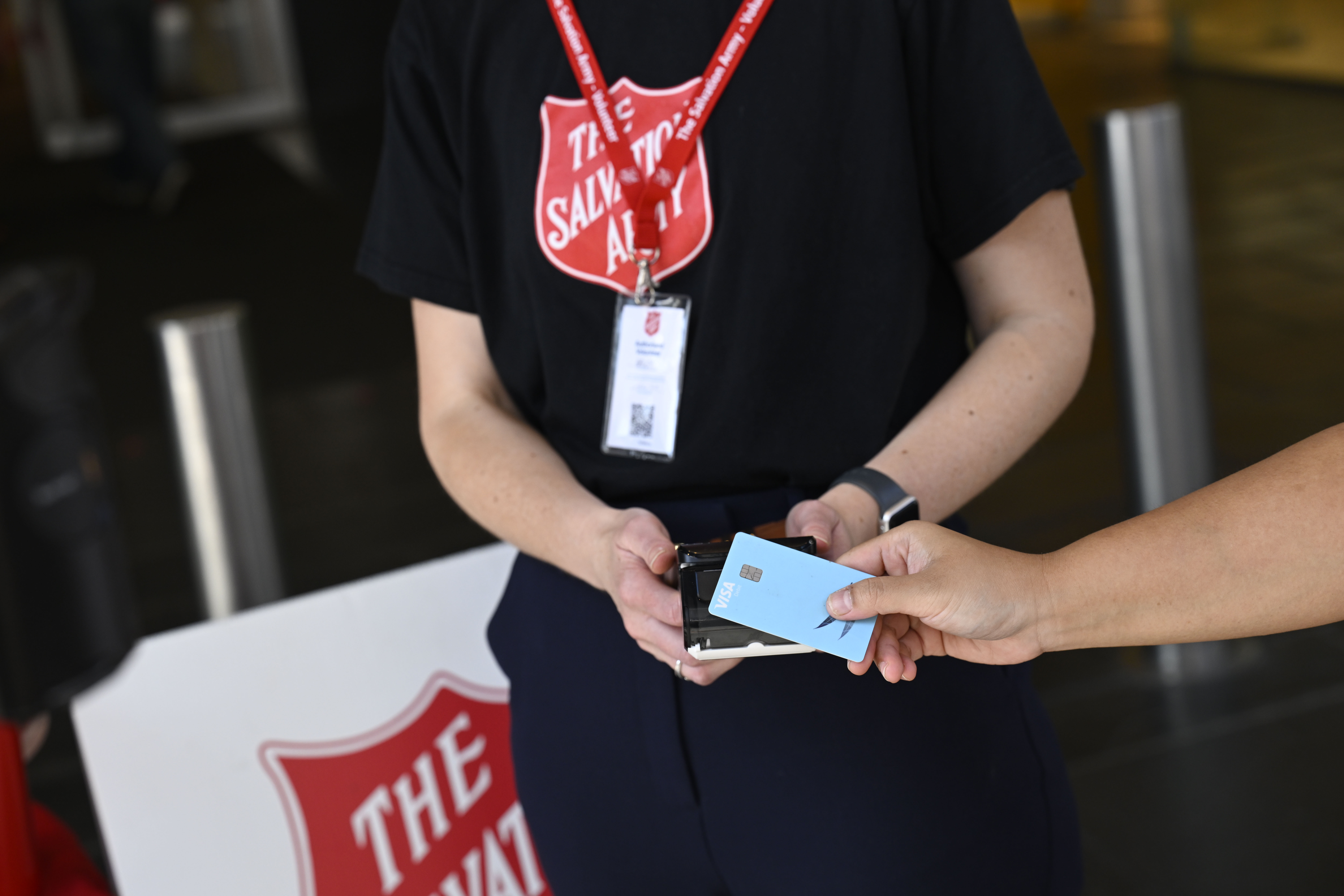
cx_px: 672
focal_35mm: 70
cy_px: 448
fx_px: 2613
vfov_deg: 19.5
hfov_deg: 28.8
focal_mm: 70
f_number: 5
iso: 640
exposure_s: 1/400
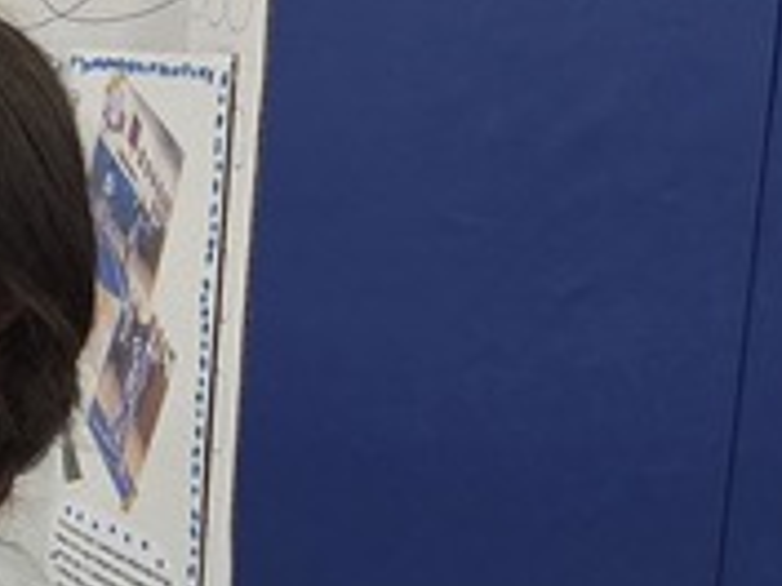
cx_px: -1195
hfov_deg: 11.8
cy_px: 497
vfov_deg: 11.3
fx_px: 2959
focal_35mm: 131
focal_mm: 5.4
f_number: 1.8
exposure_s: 1/120
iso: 400
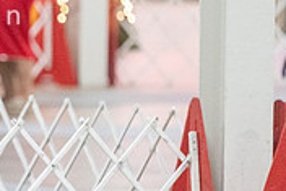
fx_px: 4894
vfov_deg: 2.2
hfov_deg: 3.3
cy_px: 66
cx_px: -182
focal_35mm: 615
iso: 12800
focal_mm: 187
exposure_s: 1/400
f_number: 3.2
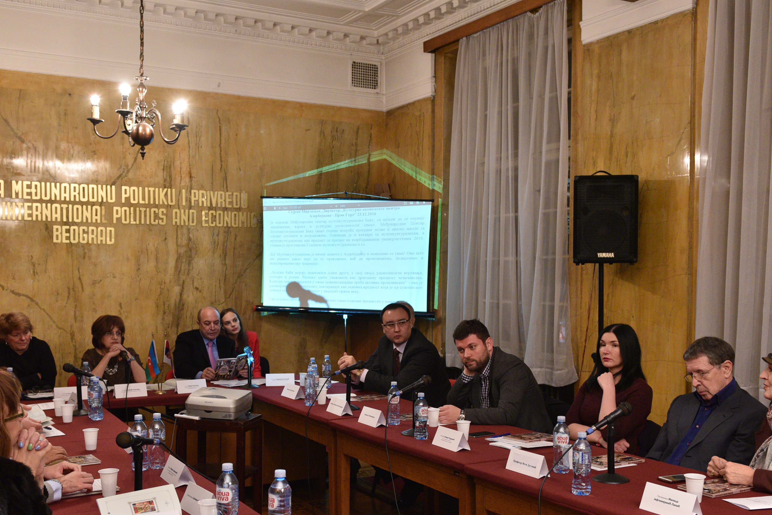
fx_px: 836
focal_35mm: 39
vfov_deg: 34.1
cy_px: 308
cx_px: 372
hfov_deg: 49.5
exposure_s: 1/125
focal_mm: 29
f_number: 4
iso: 2000
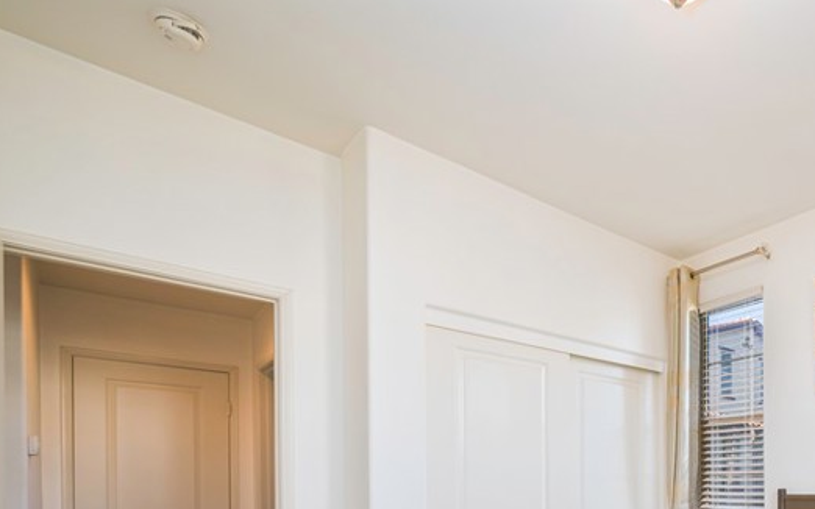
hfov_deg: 64.0
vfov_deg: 44.5
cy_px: 493
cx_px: 714
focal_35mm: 24
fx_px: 533
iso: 100
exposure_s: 1/200
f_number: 6.3
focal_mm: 12
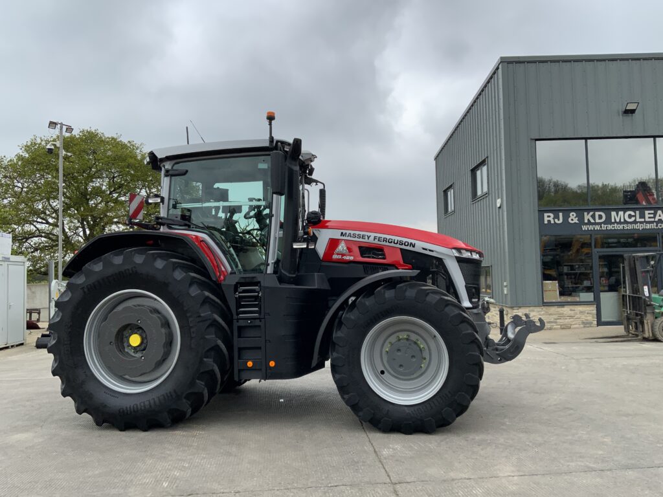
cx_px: 332
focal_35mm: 29
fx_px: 555
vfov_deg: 48.2
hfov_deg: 61.7
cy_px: 248
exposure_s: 1/524
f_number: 1.8
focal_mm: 3
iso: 16
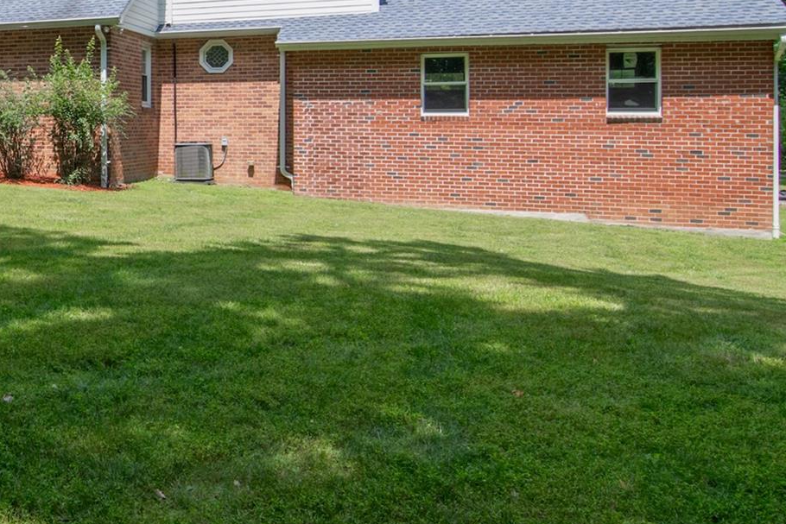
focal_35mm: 37
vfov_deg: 34.3
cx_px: -29
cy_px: 76
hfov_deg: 43.1
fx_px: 811
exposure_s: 1/250
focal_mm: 11
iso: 640
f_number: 11
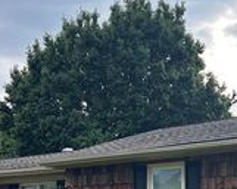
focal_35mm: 79
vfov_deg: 18.7
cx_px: 125
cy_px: 196
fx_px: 553
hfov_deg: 24.2
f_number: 1.5
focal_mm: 5.7
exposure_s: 1/1100
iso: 50
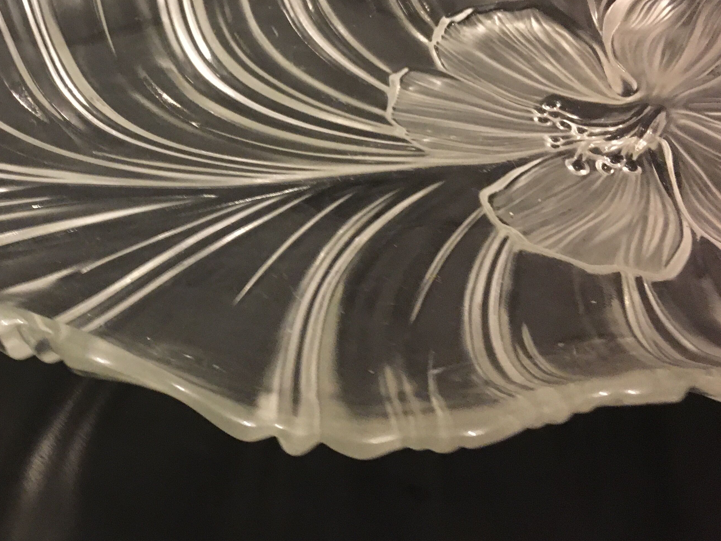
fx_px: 937
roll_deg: -7.9
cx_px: 175
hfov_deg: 40.8
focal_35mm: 45
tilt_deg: -40.3
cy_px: 218
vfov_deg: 32.1
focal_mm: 4.15
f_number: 2.2
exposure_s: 1/17
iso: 400
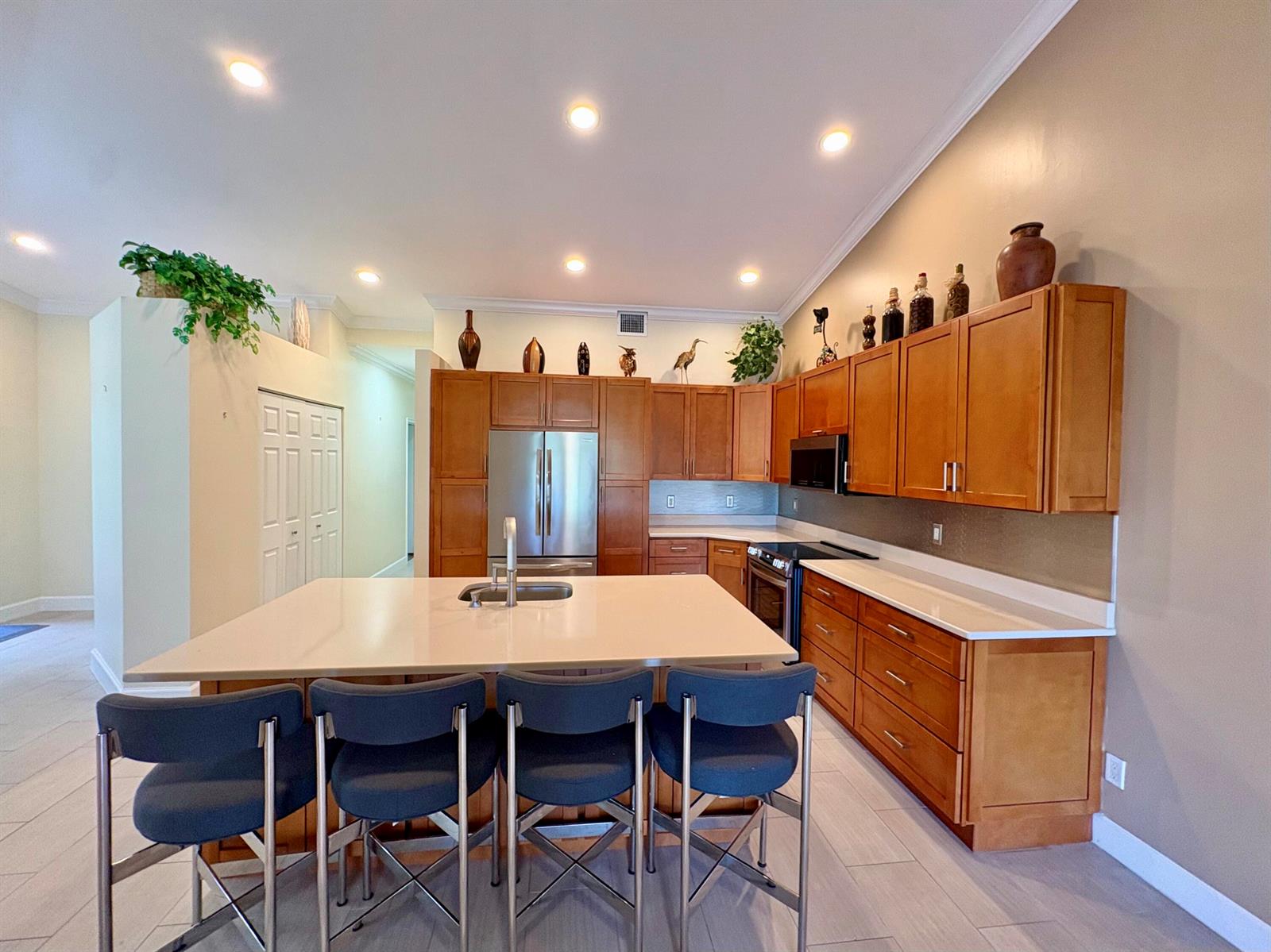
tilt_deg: -1.3
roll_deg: +1.1
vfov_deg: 85.6
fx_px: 514
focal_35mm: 14
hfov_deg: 102.1
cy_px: 476
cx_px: 636
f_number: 2.2
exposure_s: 1/60
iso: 200
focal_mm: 2.22
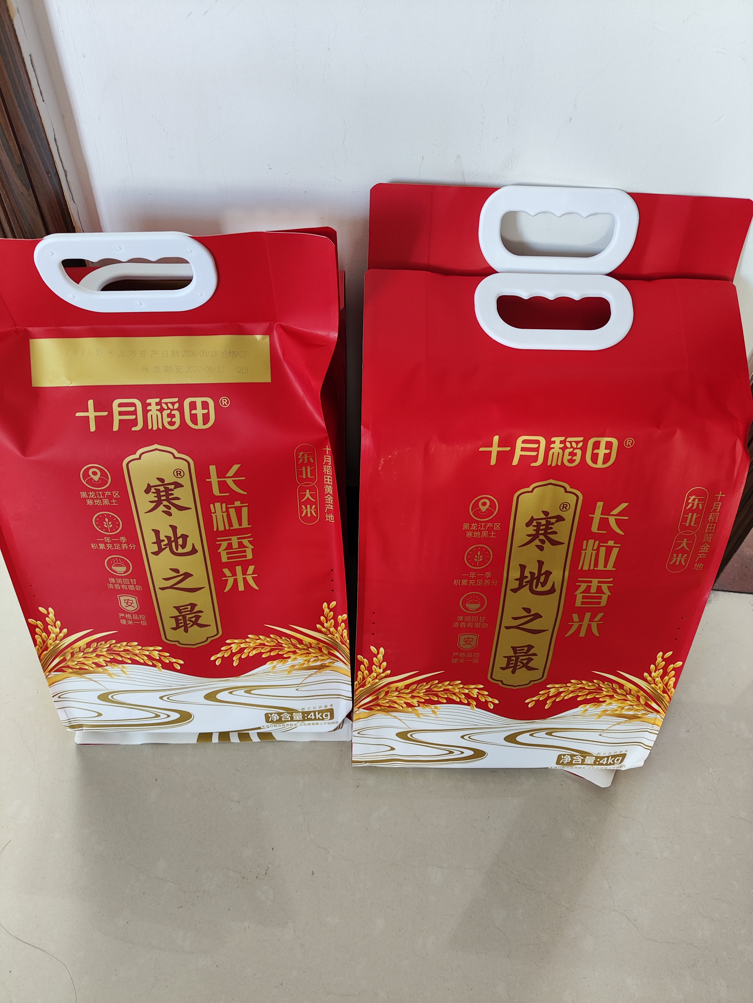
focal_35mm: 24
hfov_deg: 56.9
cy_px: 502
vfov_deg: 71.6
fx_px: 696
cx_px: 376
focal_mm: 4.68
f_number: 1.8
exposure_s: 1/33.3
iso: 347
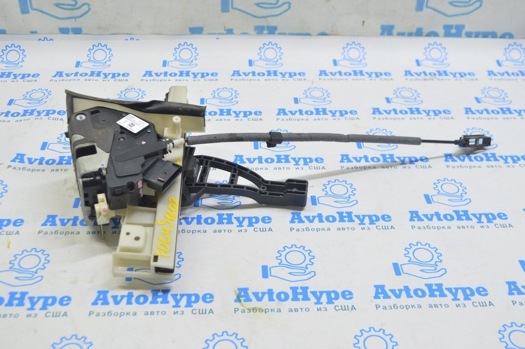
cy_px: 174
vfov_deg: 30.8
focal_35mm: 44
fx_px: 634
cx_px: 262
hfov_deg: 45.0
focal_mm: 29
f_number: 5.6
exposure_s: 1/20
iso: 400
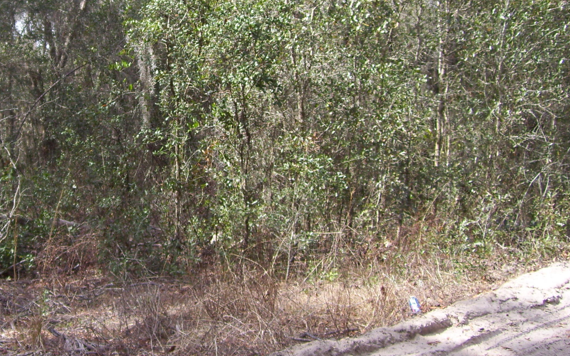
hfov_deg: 37.0
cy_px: 98
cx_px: 172
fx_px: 839
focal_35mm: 54
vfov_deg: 23.8
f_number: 2.7
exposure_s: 1/400
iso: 80
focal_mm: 6
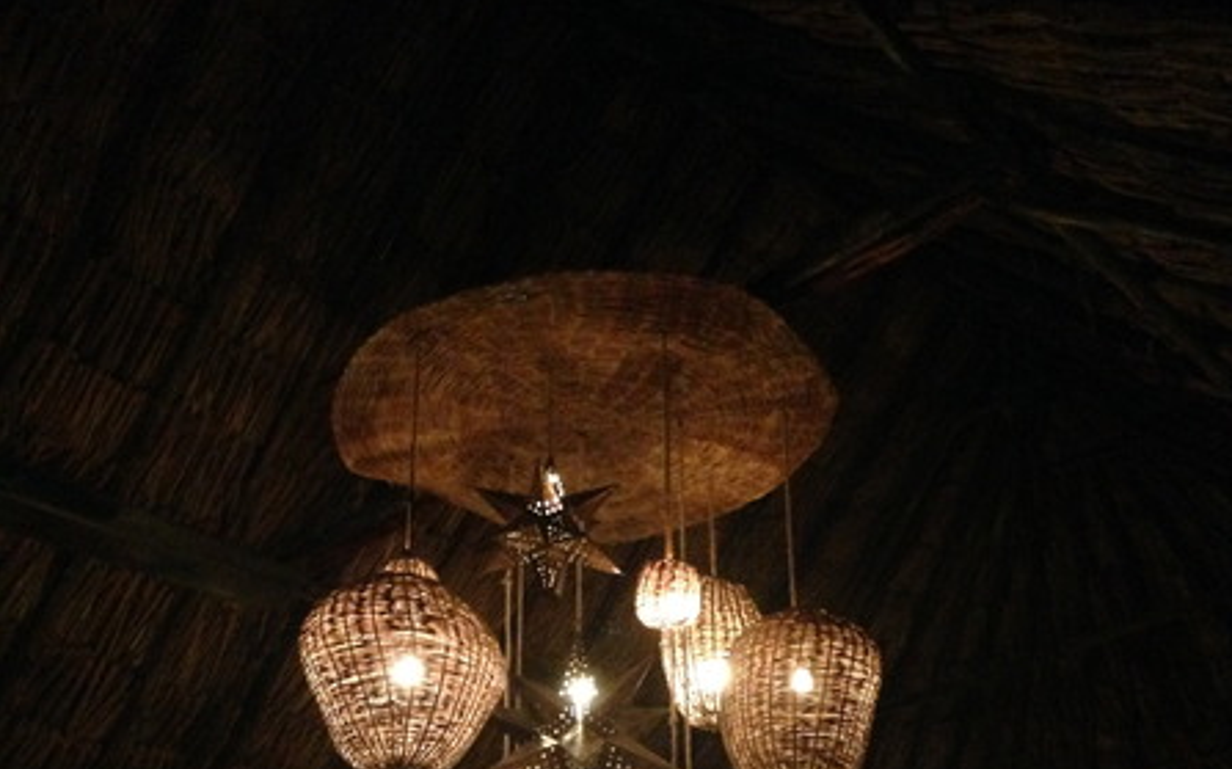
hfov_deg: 42.7
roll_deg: +1.5
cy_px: 711
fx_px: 1577
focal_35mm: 47
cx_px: 617
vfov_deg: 26.4
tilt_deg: +23.0
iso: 800
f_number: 2.4
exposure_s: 1/15
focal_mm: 4.12
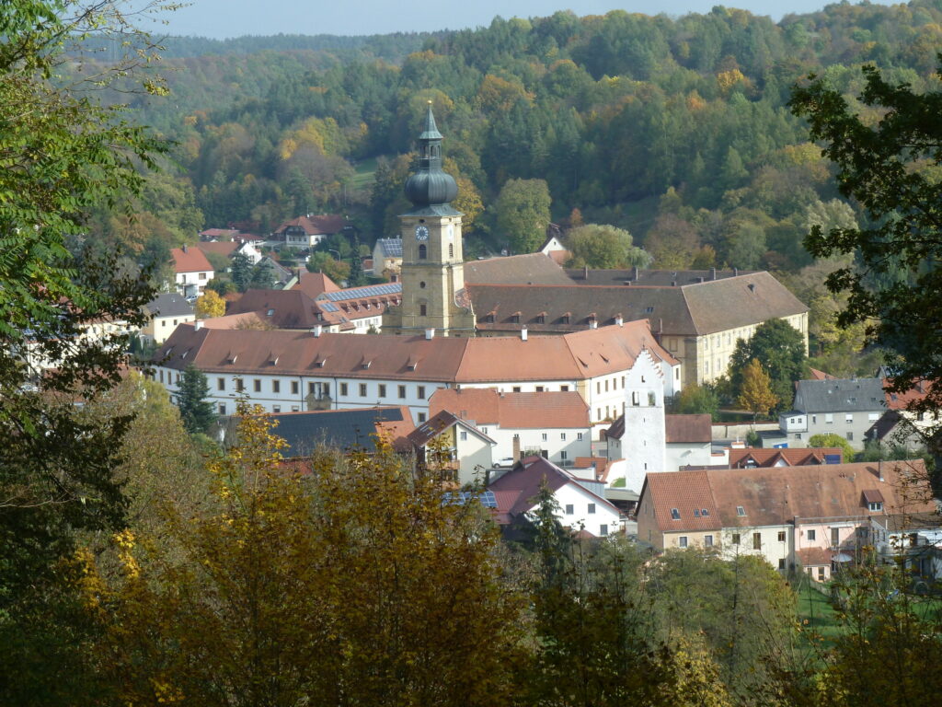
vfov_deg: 14.2
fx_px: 2830
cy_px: 354
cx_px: 471
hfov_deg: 18.9
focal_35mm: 104
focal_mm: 17
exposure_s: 1/320
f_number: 4.3
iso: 80
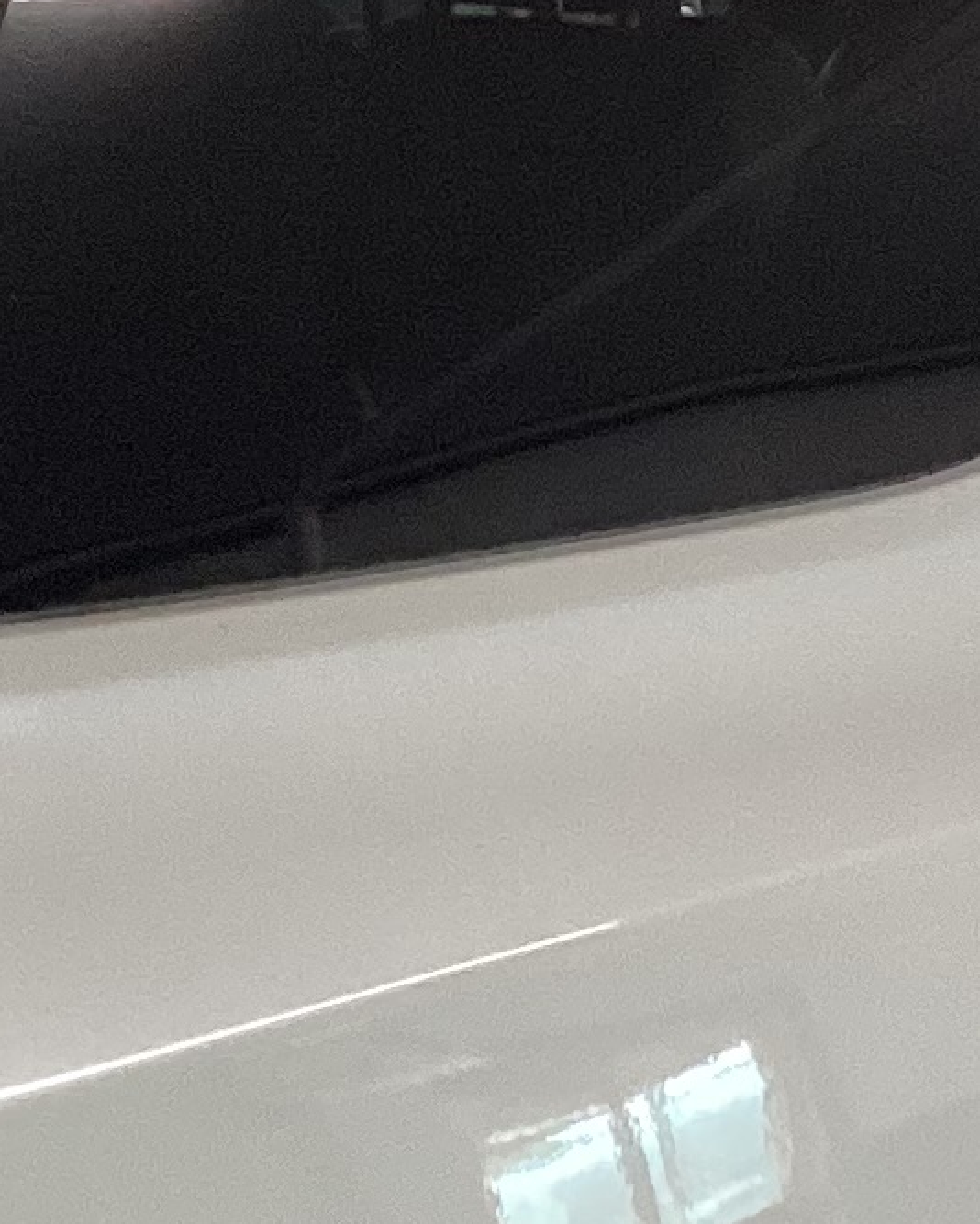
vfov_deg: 12.8
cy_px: 1316
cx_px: 609
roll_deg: -1.6
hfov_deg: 10.4
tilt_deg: -18.0
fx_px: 5363
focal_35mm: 148
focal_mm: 3.3
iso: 250
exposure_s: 1/60
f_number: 2.4
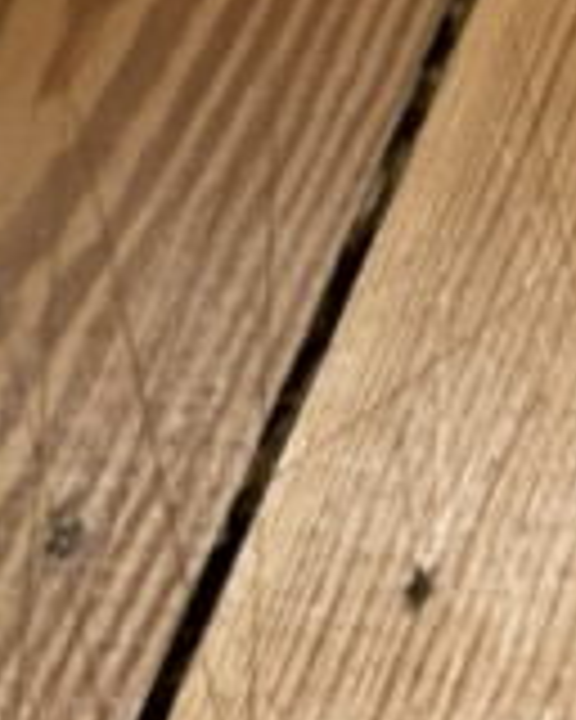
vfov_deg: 11.8
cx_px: 2084
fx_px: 3452
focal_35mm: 162
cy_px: 16
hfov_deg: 7.5
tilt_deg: -57.7
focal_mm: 4.25
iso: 320
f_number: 1.8
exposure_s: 1/33
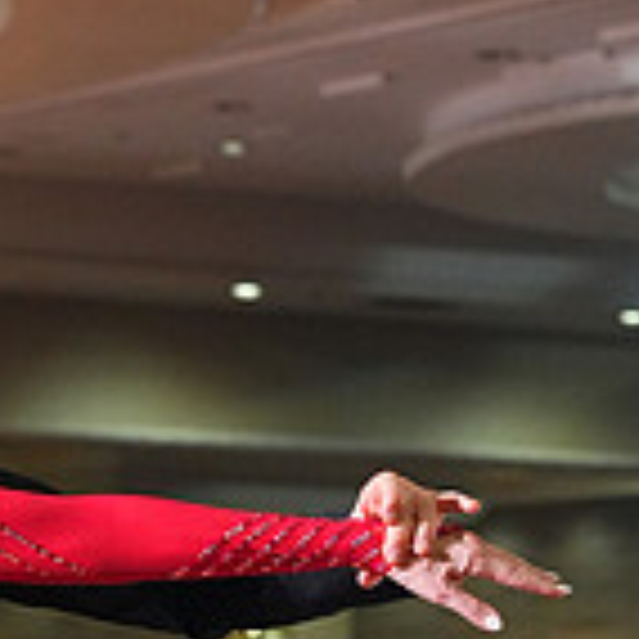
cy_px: 900
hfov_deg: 6.2
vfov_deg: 6.2
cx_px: -178
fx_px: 5869
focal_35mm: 281
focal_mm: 81
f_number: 5
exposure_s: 1/400
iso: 6400
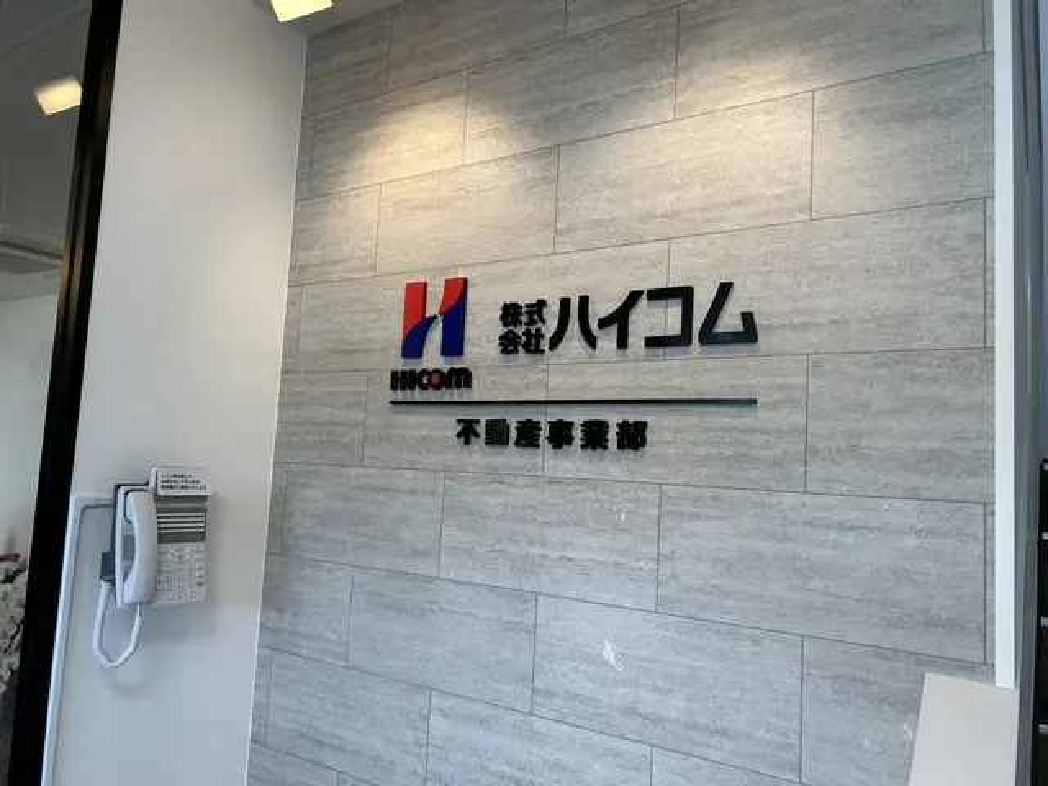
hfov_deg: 67.3
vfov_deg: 53.1
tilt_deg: +5.1
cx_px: 524
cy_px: 393
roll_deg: -2.3
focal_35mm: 26
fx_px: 787
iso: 50
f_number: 1.5
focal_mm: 5.7
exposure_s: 1/120
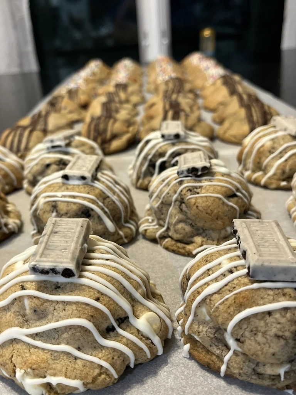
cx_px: 148
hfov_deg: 53.1
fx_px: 296
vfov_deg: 67.3
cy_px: 198
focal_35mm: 26
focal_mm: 5.1
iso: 250
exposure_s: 1/60
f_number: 1.6
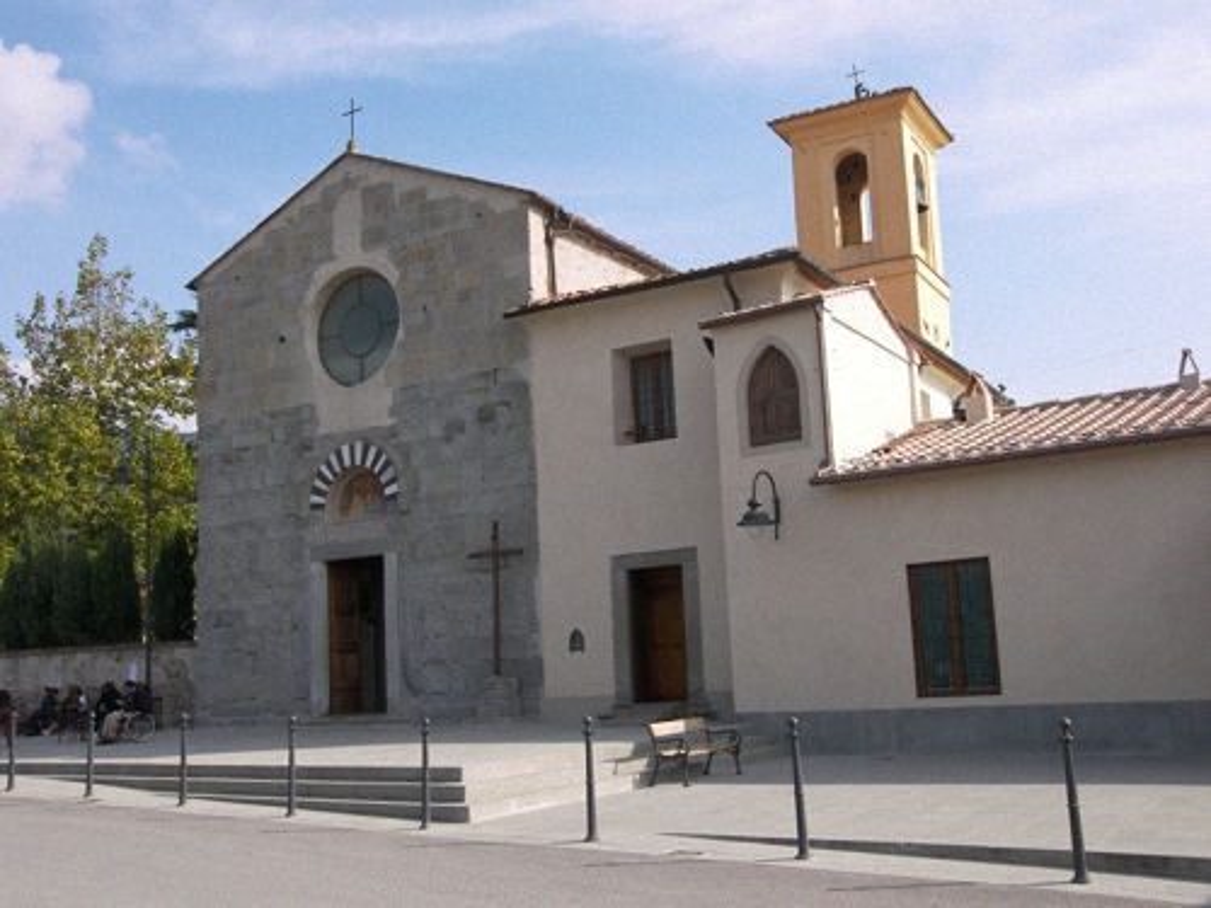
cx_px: 606
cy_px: 454
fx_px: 1329
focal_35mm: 38
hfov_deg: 49.0
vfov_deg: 37.7
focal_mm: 8
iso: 50
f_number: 3.2
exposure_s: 1/800
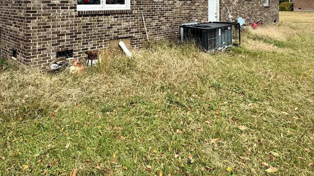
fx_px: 241
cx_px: 144
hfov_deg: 66.0
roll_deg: -0.2
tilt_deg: +1.6
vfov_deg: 36.7
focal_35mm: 29
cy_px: 6
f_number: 2.2
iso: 50
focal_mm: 2.22
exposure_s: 1/1143
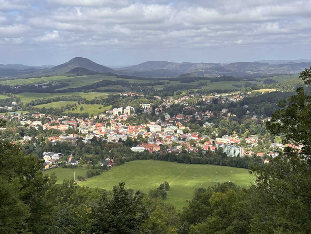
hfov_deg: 39.7
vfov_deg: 30.3
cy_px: 117
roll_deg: +1.2
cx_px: 156
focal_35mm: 48
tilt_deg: -7.3
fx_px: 431
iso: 64
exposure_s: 1/3472
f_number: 1.78
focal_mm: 6.86
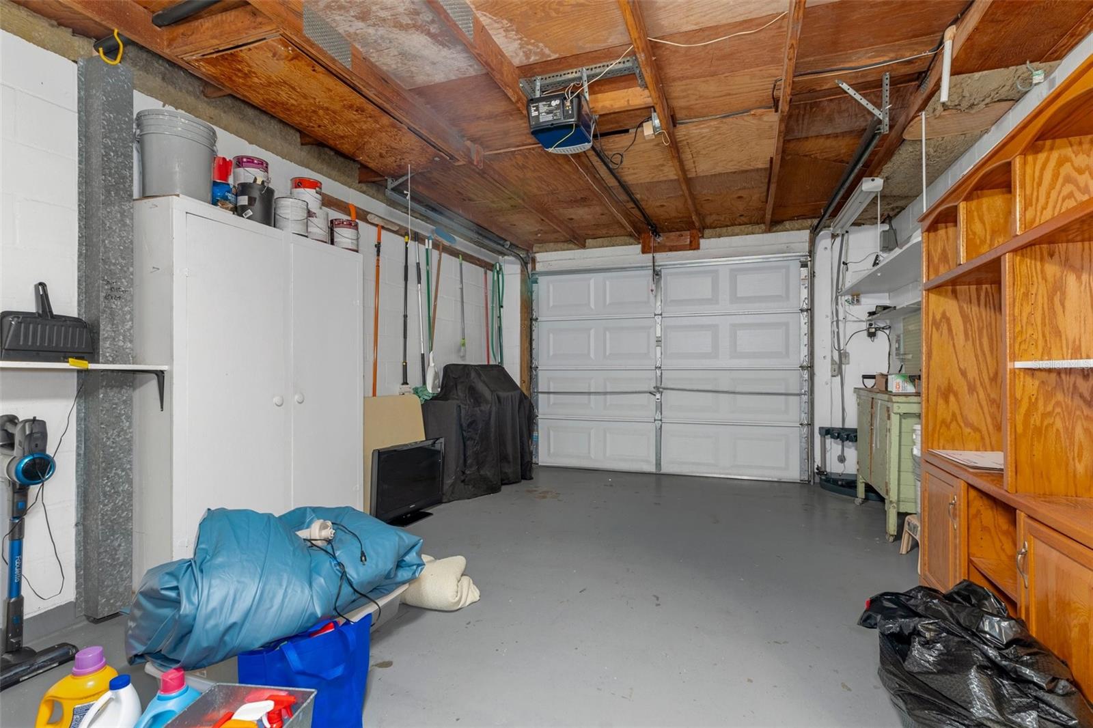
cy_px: 364
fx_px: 501
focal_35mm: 16
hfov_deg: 95.0
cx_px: 546
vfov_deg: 72.0
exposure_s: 1/3
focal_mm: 11
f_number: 8
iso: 320
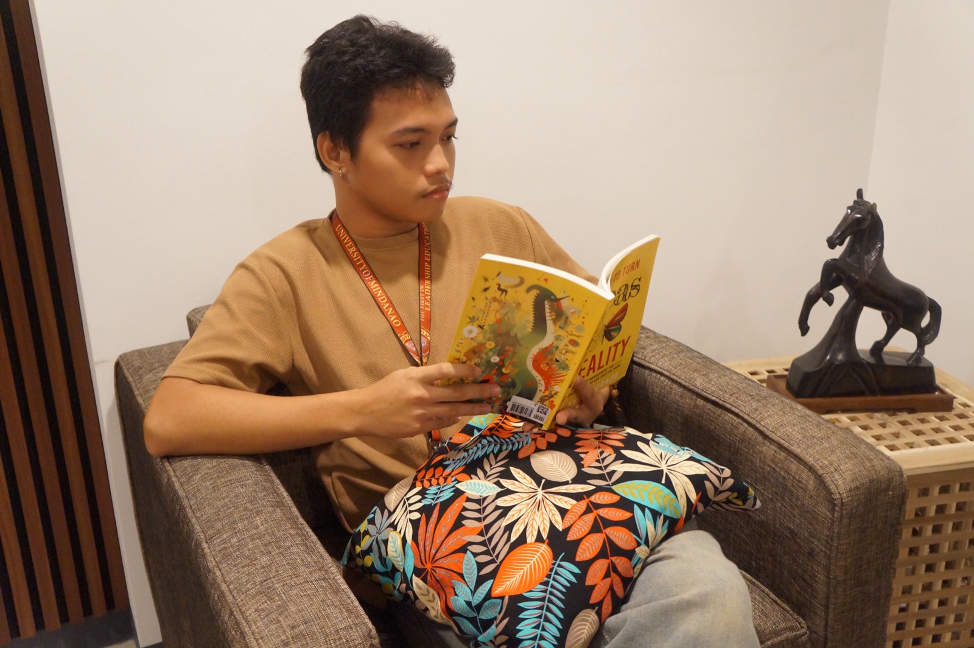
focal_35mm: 33
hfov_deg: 57.2
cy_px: 324
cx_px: 487
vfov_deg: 39.9
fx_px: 892
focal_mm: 22
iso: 3200
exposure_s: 1/40
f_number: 4
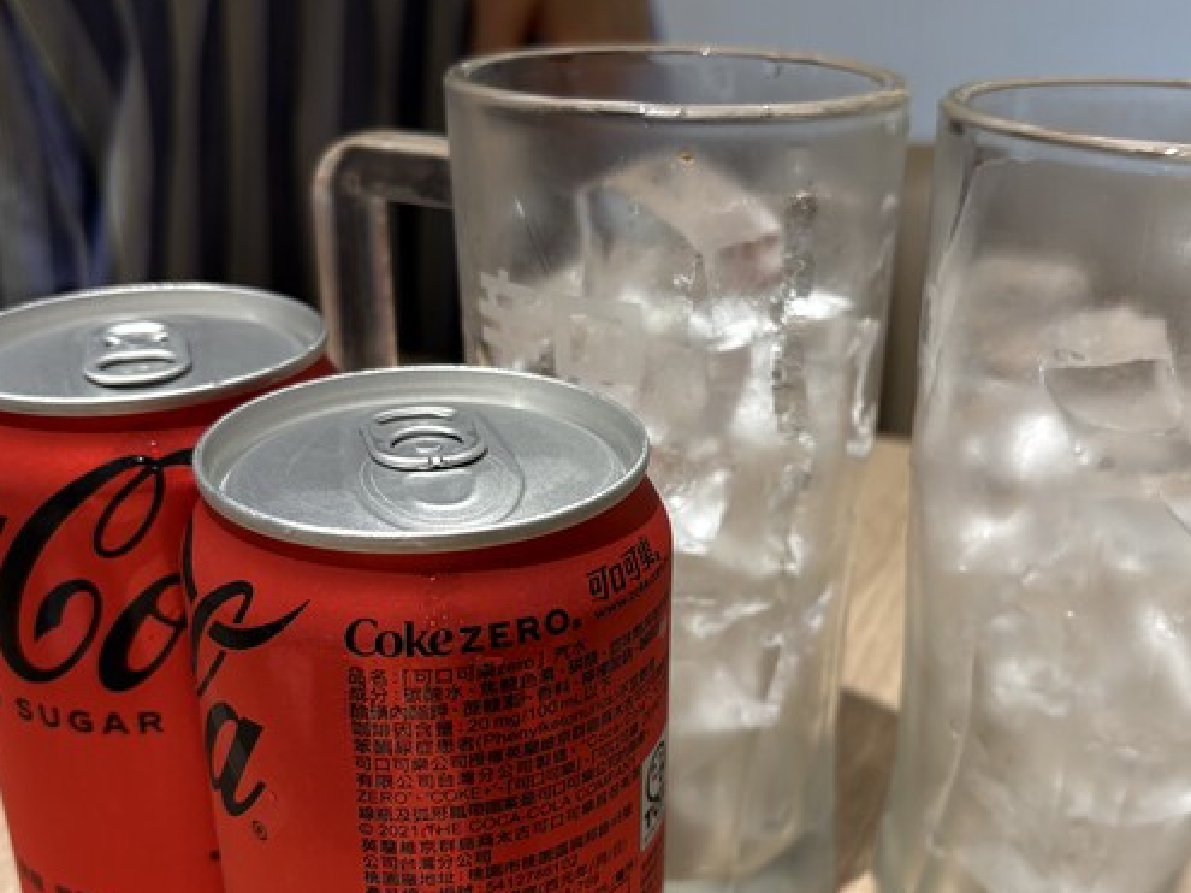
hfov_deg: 45.7
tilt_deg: -25.6
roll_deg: -0.4
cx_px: 679
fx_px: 1410
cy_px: 533
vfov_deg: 35.0
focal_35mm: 41
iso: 80
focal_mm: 5.96
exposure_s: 1/60
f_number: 1.6
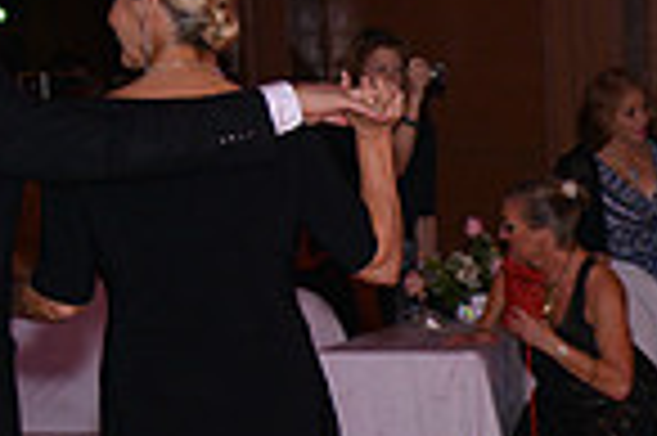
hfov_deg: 10.5
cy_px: 510
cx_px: 1256
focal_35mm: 183
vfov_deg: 7.4
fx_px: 3336
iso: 1000
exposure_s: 1/250
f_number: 4
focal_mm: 46
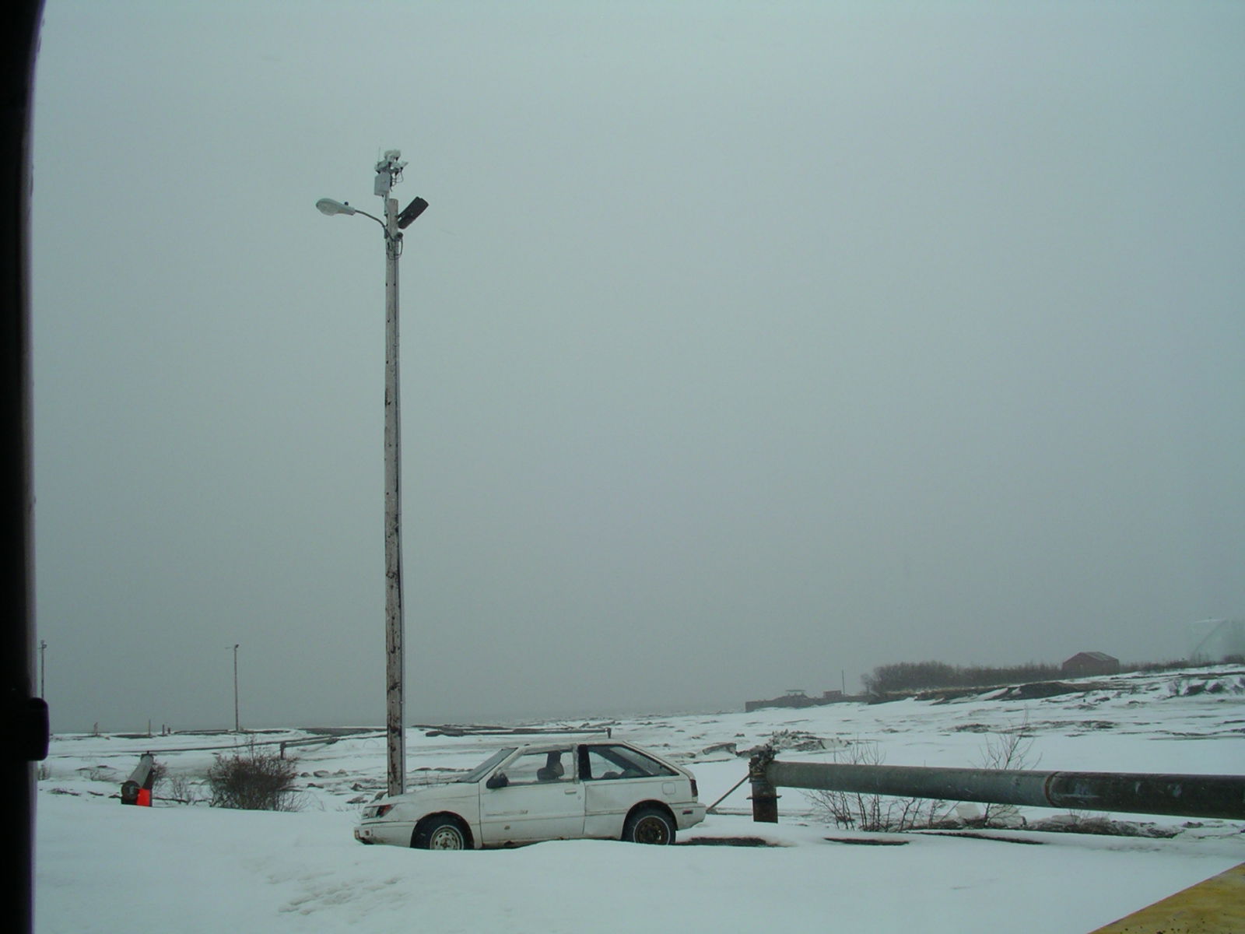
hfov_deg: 50.1
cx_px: 622
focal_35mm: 37
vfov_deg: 38.7
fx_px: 1331
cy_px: 467
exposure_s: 1/320
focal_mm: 5.7
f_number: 6.9
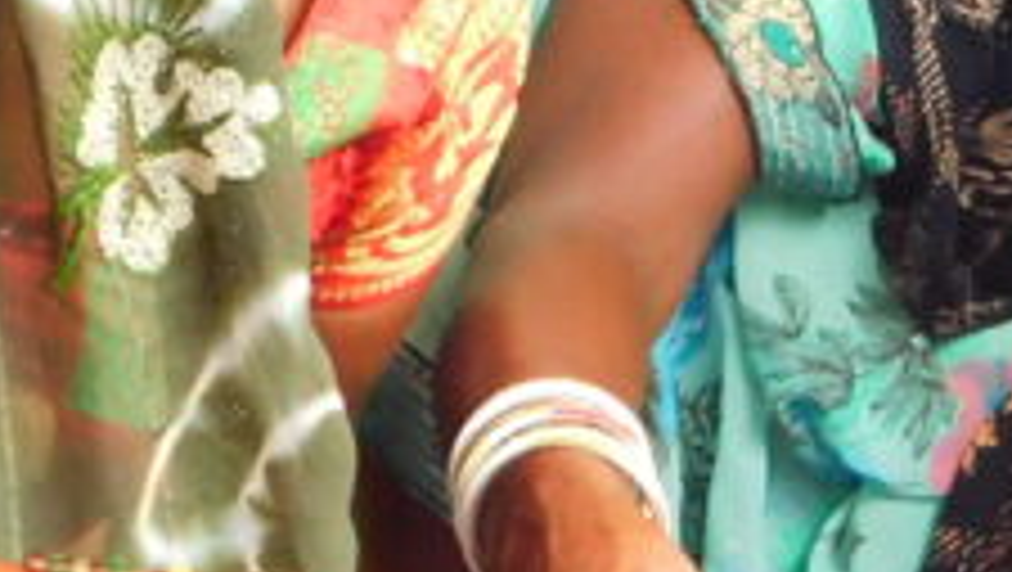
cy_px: 302
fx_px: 5989
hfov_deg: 9.6
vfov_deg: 5.5
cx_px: 1138
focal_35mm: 223
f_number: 3.7
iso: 400
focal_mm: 8
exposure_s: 1/80
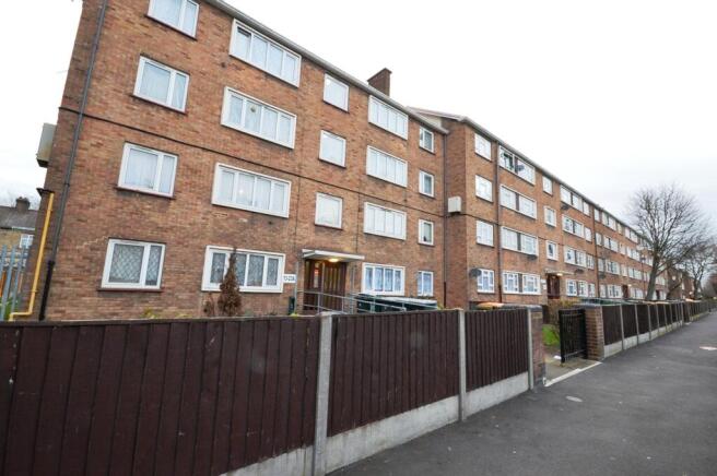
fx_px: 298
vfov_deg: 77.2
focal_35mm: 15
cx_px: 358
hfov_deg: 100.4
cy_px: 238
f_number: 14
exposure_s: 1/30
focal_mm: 10
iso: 1600
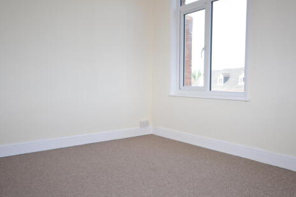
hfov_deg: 60.3
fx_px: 255
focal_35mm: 31
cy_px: 99
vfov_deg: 42.3
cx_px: 152
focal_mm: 20
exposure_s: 1/125
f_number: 5.6
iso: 400
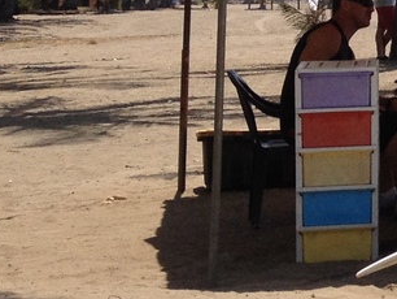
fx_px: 2100
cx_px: 898
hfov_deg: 9.7
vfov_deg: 8.0
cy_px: -95
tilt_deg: +1.7
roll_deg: +1.2
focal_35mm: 183
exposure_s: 1/1905
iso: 50
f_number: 2.4
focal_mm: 4.28
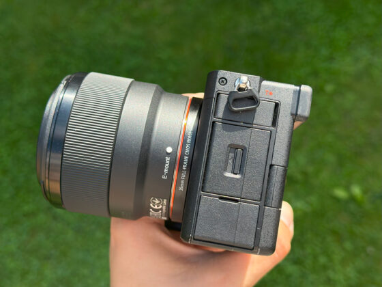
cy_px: 144
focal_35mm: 48
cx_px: 191
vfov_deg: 30.3
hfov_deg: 39.7
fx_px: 530
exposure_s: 1/1272
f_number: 1.78
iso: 80
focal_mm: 6.86
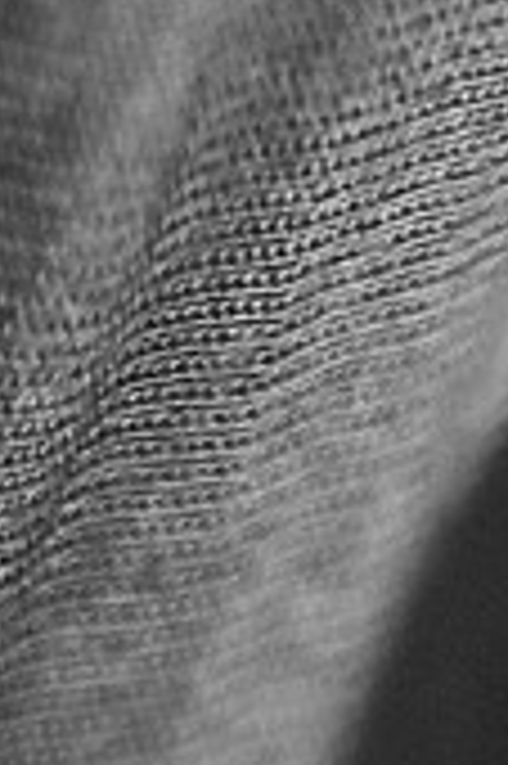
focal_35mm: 239
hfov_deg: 5.5
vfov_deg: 8.6
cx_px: -769
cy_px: 263
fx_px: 5069
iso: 100
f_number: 5.6
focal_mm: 70
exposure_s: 1/125
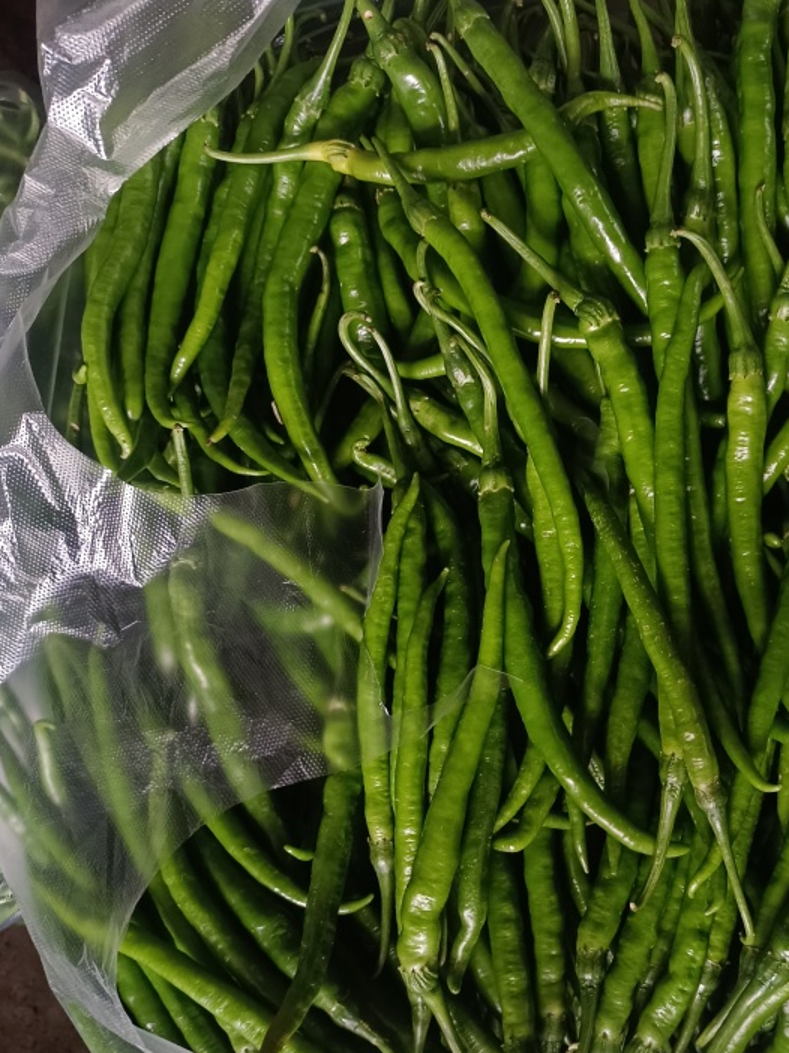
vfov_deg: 48.8
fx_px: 1156
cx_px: 572
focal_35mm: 38
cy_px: 617
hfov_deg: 37.0
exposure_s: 1/25
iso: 3061
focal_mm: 4.71
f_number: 1.79
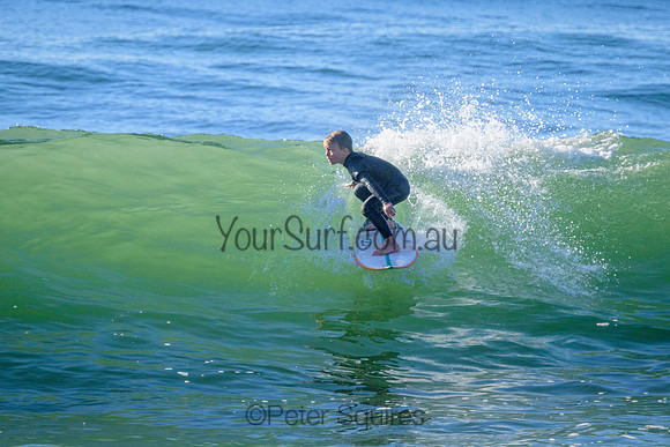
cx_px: 330
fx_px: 17625
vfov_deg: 1.5
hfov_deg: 2.2
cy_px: 182
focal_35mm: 947
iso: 1100
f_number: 11
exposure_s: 1/2000
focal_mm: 800
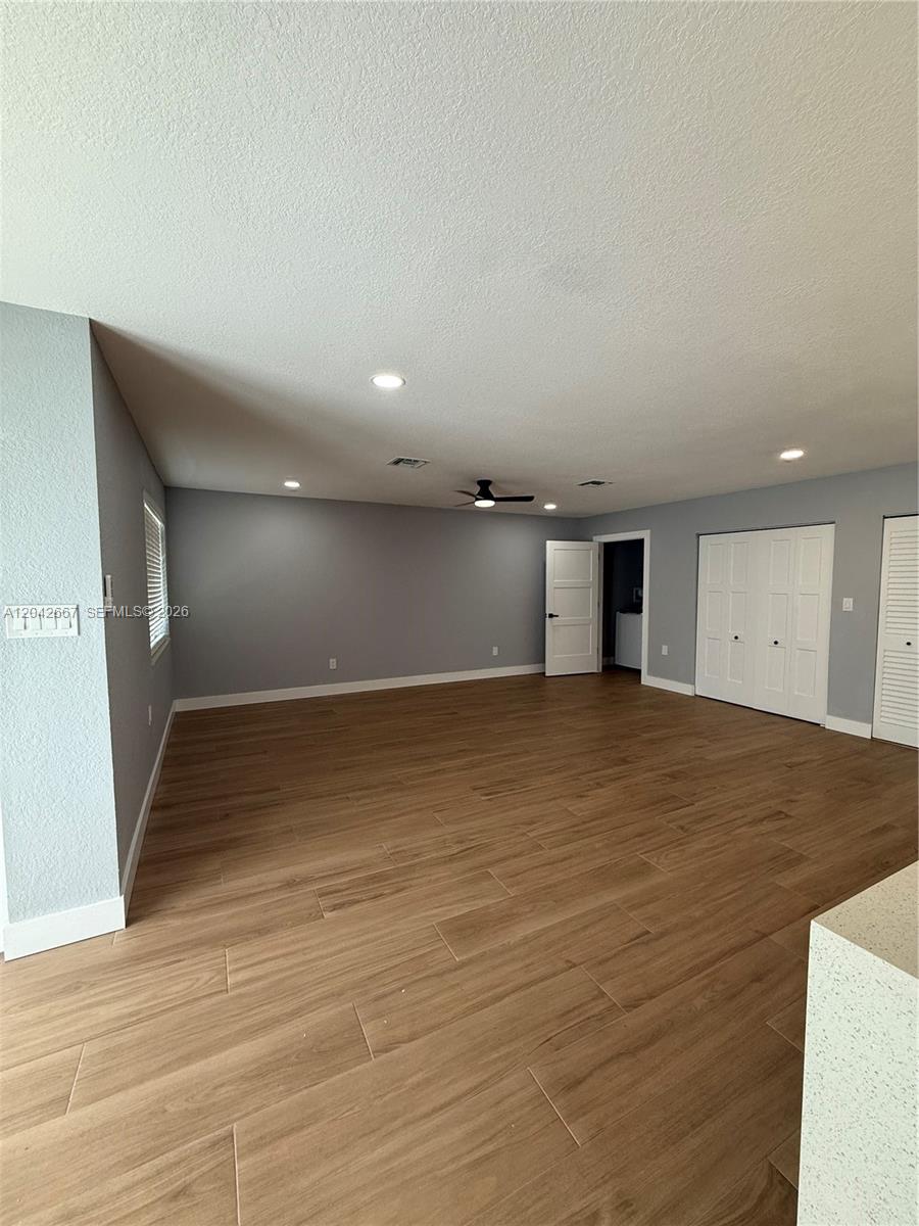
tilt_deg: -4.0
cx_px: 460
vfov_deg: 102.1
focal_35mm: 14
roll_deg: +0.0
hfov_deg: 85.7
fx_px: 496
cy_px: 613
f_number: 2.2
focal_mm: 2.22
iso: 125
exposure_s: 1/120
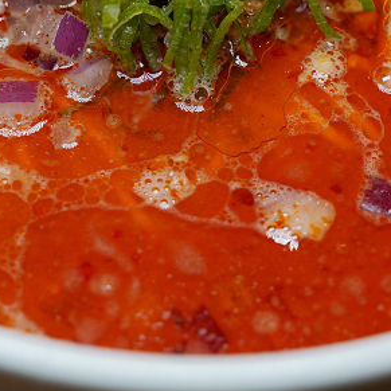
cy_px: -47
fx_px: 1342
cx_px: 208
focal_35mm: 105
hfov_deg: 16.6
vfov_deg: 16.1
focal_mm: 30
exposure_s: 1/80
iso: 100
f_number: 4.5
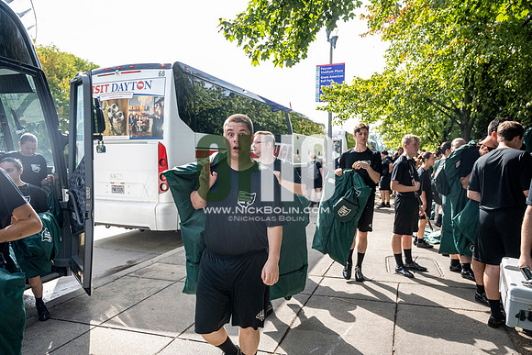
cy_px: 178
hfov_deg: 73.7
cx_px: 266
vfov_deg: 53.2
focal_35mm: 24
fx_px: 355
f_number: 4
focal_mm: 24
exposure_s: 1/3200
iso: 2000
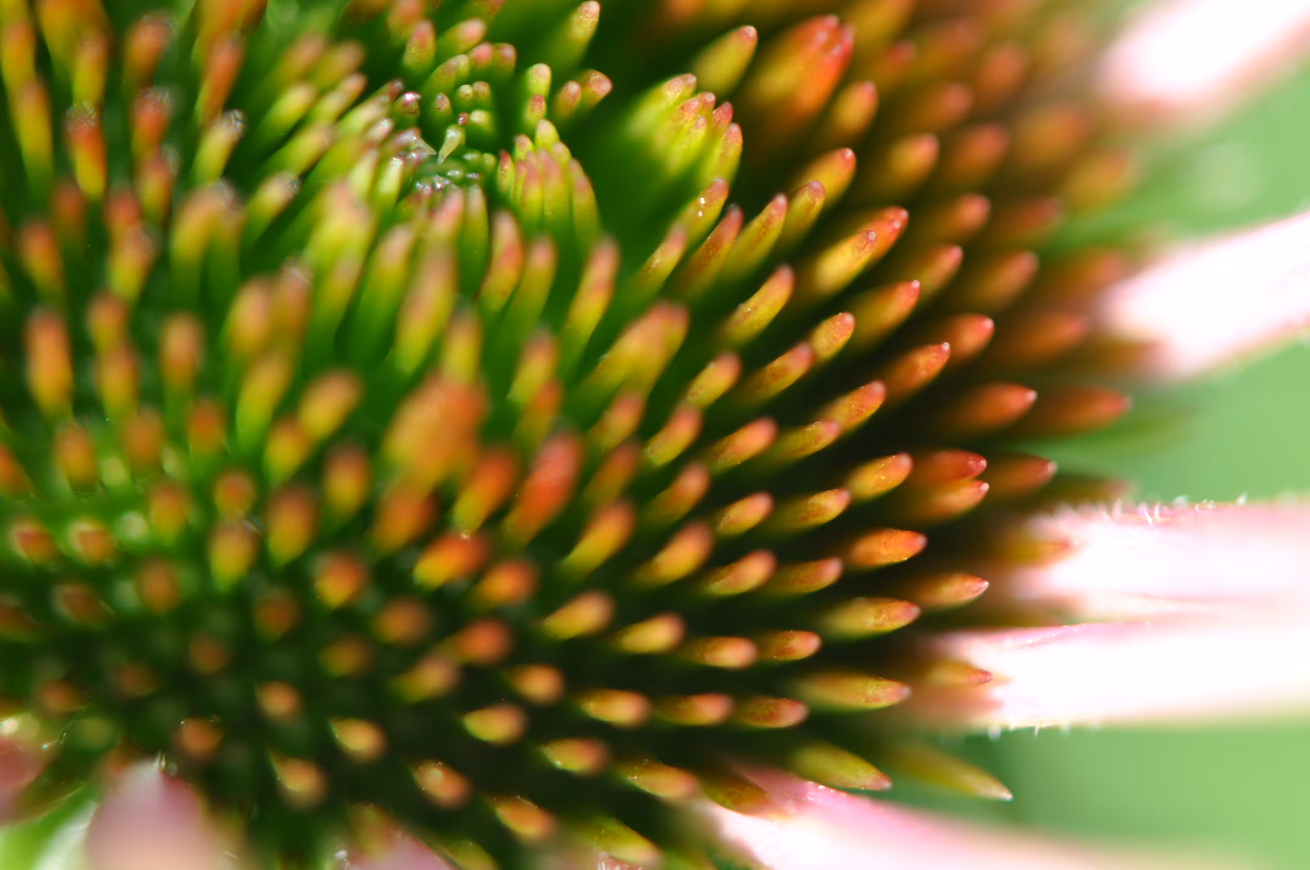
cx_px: 655
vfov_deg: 8.7
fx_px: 5724
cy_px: 435
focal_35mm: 158
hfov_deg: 13.1
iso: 360
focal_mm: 105
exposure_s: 1/200
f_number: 4.8
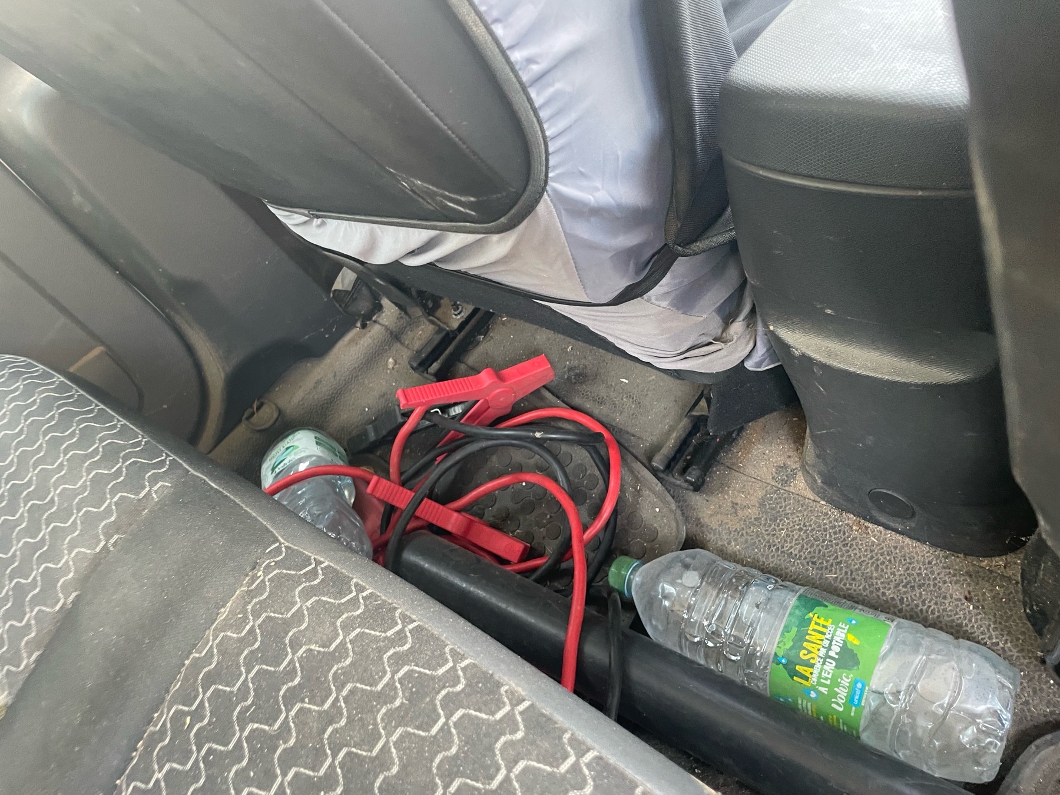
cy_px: 398
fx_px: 796
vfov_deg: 53.1
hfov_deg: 67.3
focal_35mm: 26
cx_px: 530
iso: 250
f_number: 1.6
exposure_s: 1/60
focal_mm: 4.2
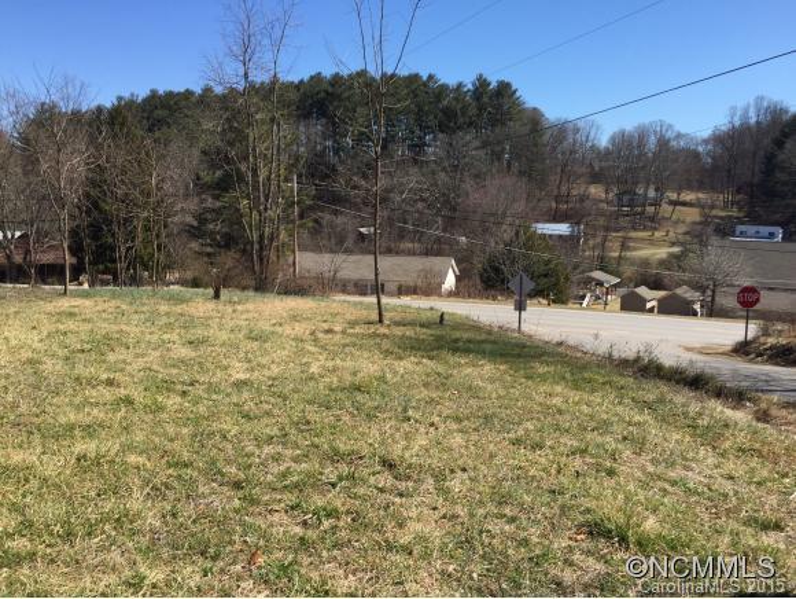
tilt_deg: -7.1
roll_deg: -2.0
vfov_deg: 48.3
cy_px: 300
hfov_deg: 61.6
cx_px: 398
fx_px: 667
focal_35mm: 29
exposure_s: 1/1522
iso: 32
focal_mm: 4.15
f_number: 2.2
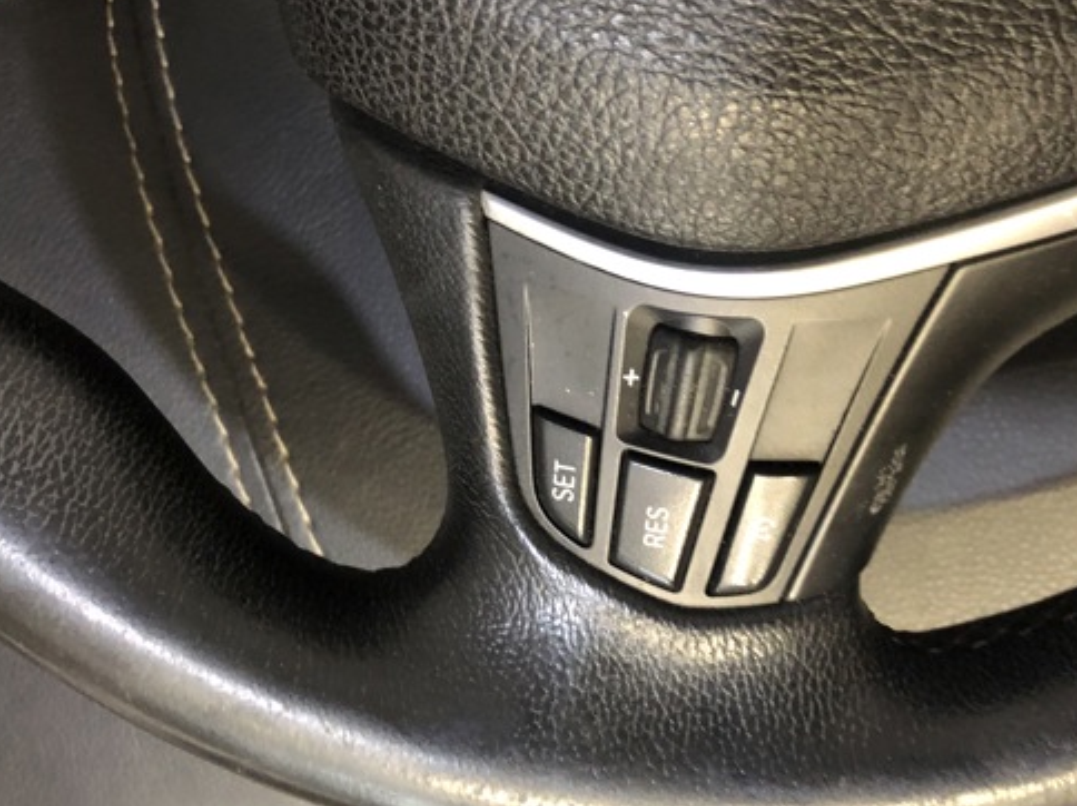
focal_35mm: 37
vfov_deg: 38.6
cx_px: 574
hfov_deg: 50.1
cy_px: 380
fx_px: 1150
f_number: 1.8
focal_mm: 4
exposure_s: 1/4
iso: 100
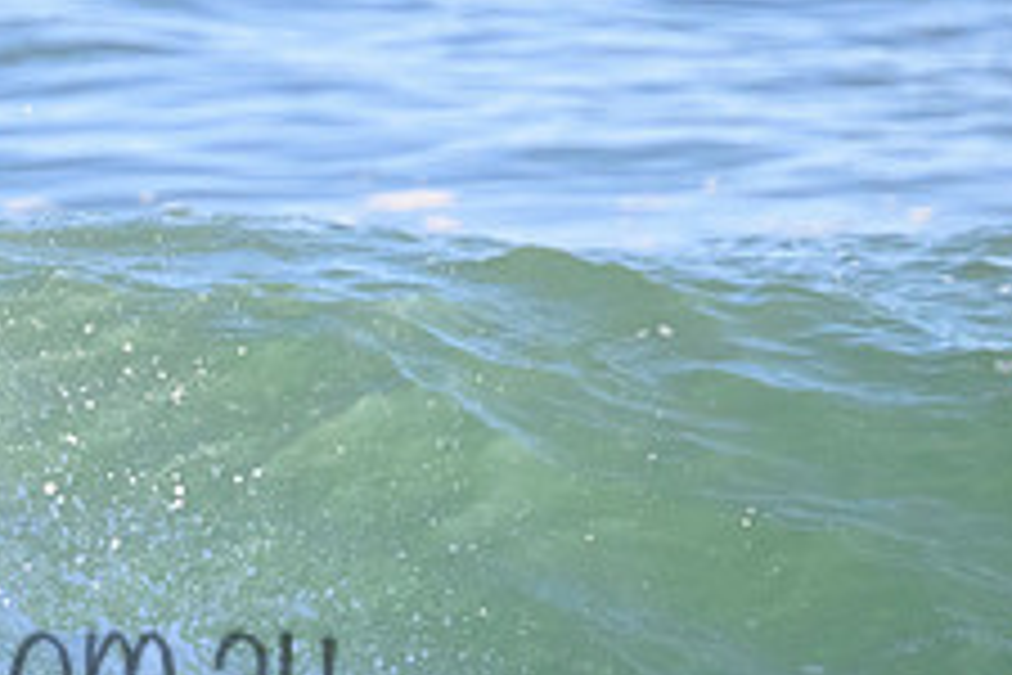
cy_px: 614
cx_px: -139
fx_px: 50737
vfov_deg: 0.8
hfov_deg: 1.1
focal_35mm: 1805
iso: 6400
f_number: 11
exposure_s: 1/2000
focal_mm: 700
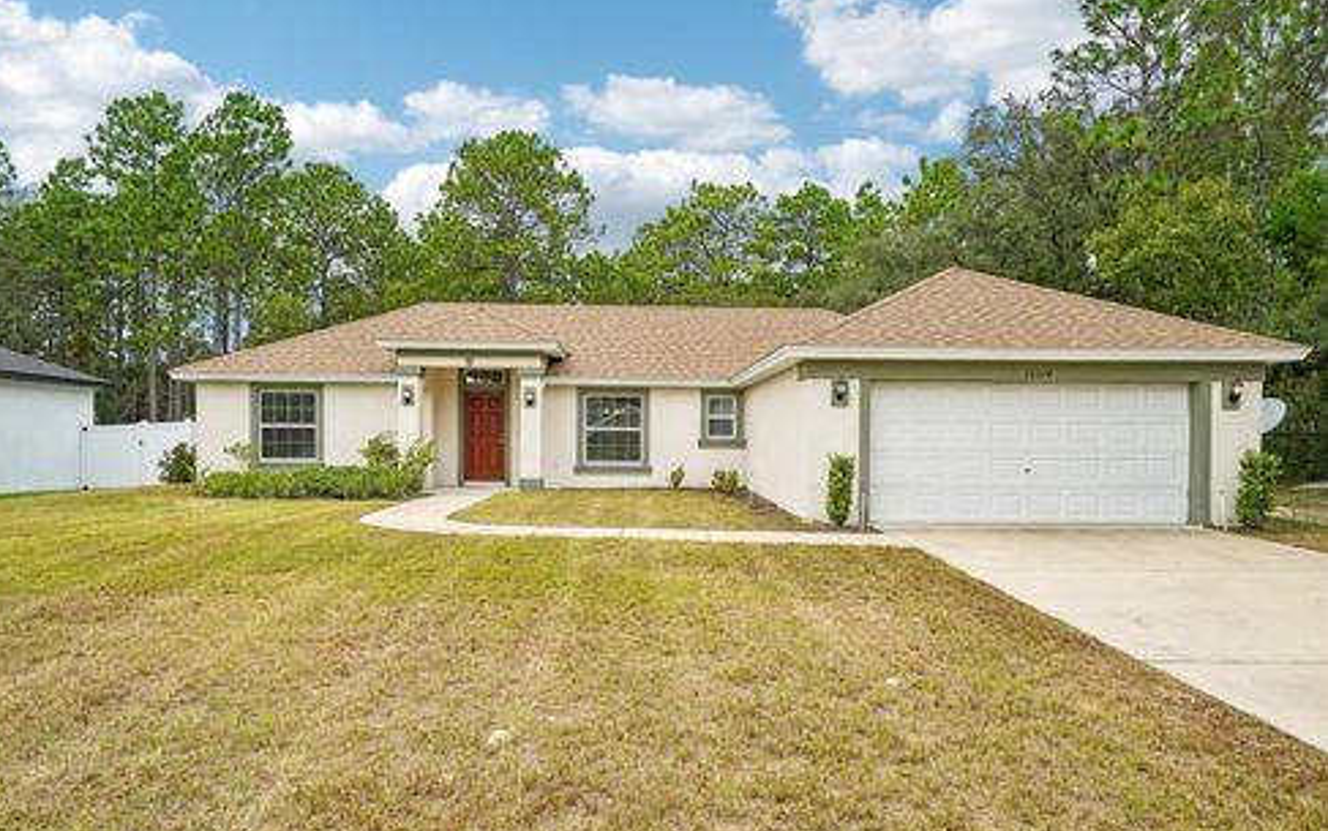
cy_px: 426
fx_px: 833
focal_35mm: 23
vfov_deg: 53.1
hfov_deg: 77.1
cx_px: 649
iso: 50
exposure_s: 1/90
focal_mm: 22
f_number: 8
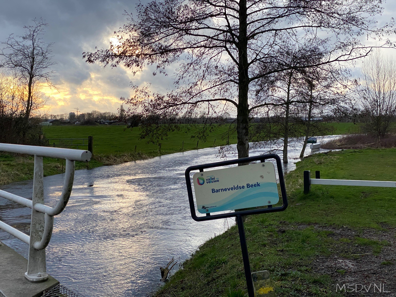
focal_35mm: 52
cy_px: 148
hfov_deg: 36.8
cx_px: 198
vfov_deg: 28.0
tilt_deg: -2.2
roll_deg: -0.1
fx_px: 595
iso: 100
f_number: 2
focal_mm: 6
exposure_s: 1/122
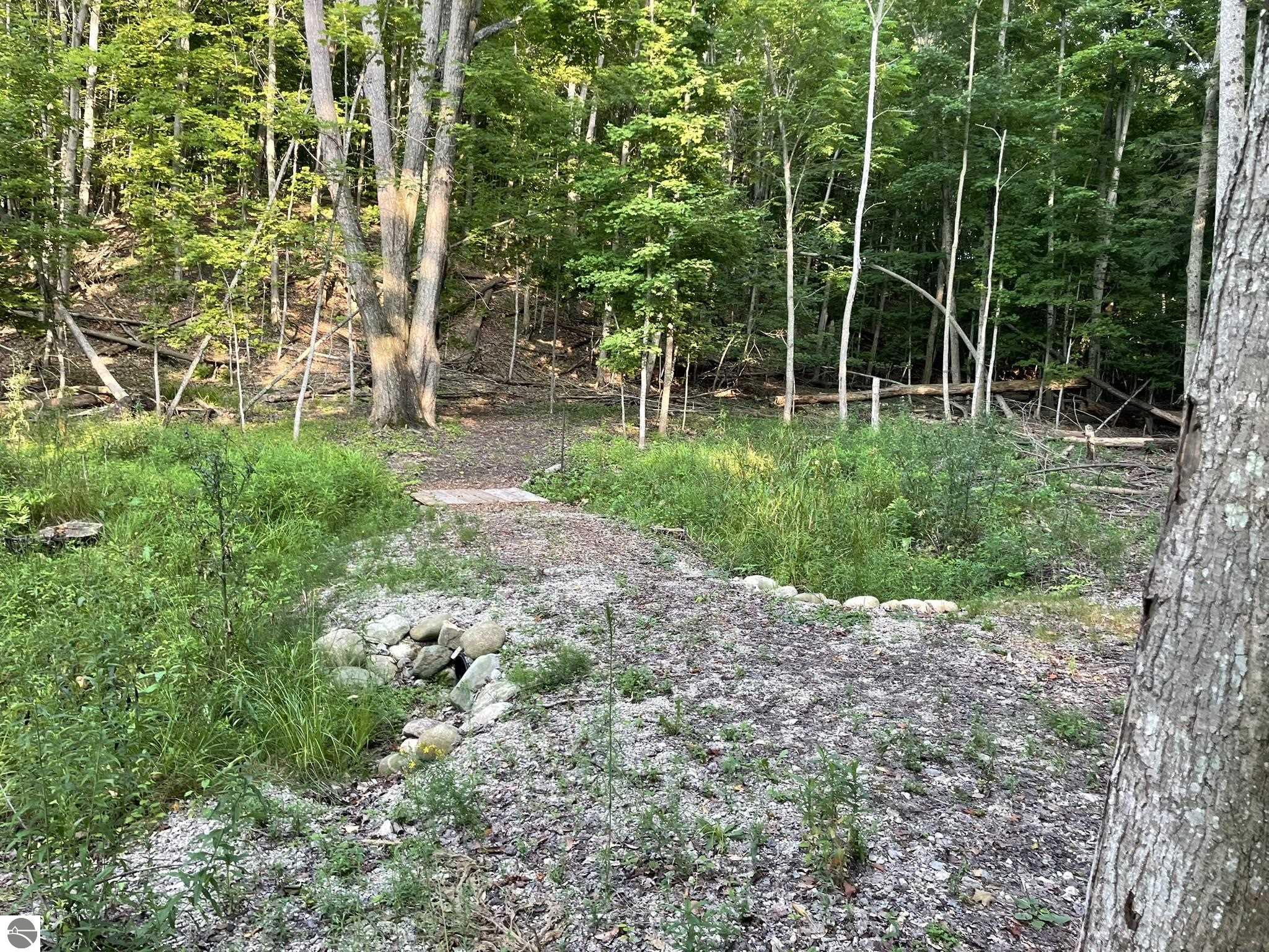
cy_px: 476
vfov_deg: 53.1
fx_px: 953
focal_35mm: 26
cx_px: 634
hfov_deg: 67.3
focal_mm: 4.2
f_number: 1.6
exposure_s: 1/121
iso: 50
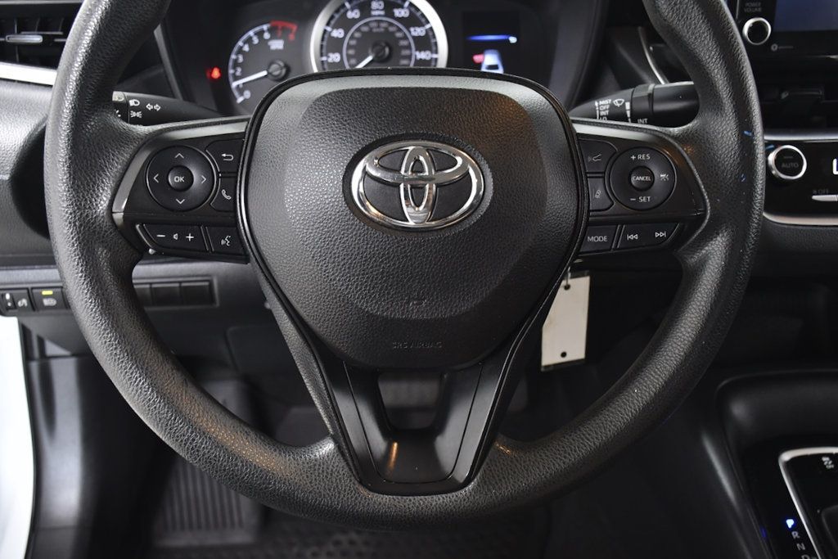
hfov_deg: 53.1
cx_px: 419
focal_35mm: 36
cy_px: 280
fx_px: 838
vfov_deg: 36.9
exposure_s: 1/50
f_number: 5.6
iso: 1250
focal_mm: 24
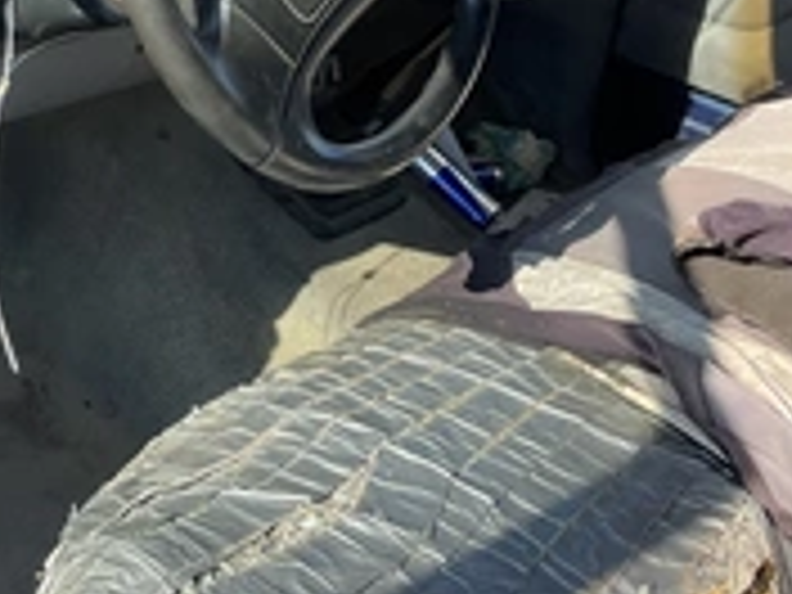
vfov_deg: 21.9
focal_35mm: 66
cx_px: 243
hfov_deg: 29.1
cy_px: 86
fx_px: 1510
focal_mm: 3
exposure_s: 1/568
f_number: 1.8
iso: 25
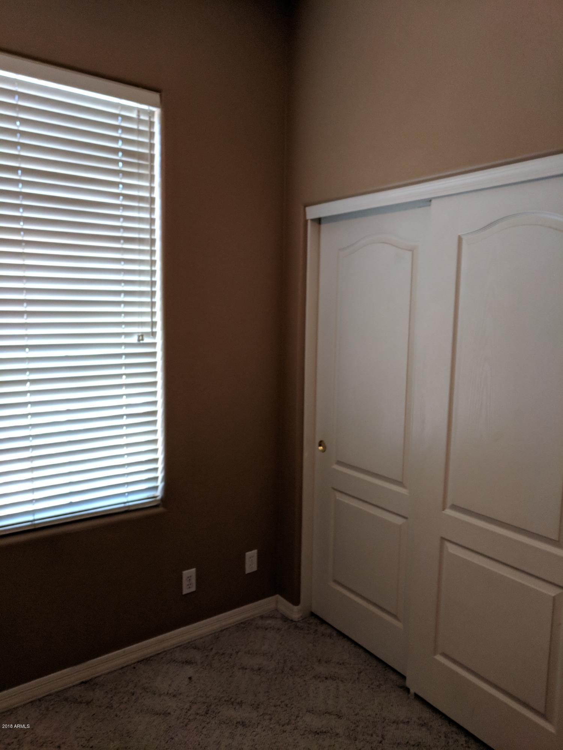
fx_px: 564
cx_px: 282
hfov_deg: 53.1
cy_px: 375
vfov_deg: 67.3
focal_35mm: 26
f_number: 2
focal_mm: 4.67
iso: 378
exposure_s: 1/40
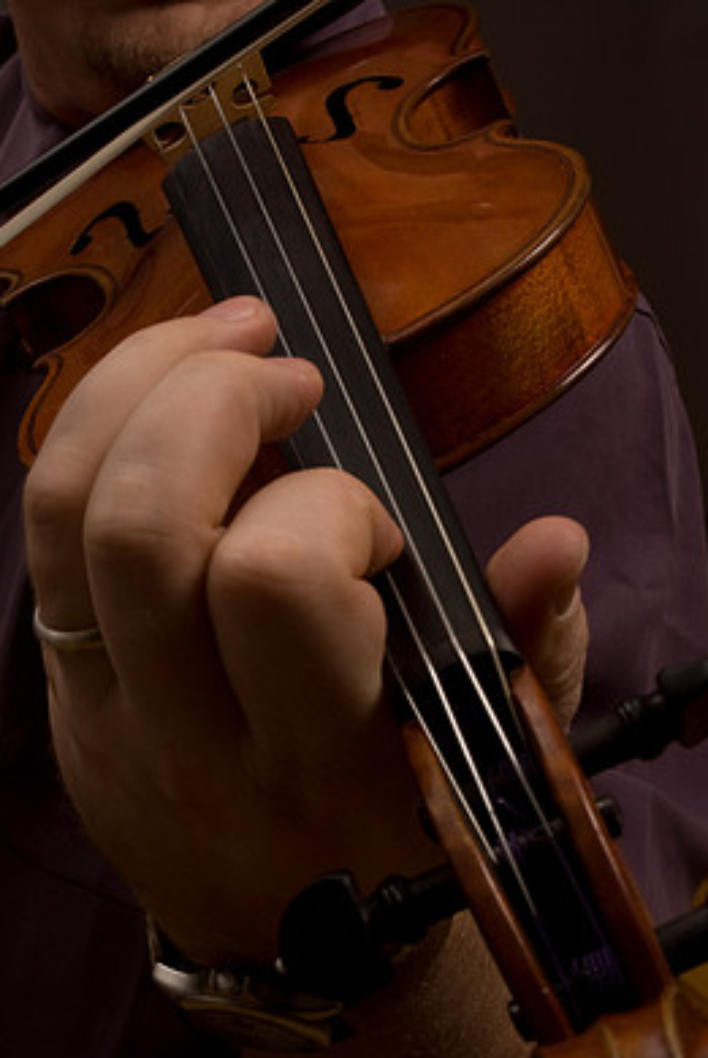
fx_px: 1782
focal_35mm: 61
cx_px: 338
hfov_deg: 22.5
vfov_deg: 33.0
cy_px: 589
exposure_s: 1/80
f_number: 16
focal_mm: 35
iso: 100
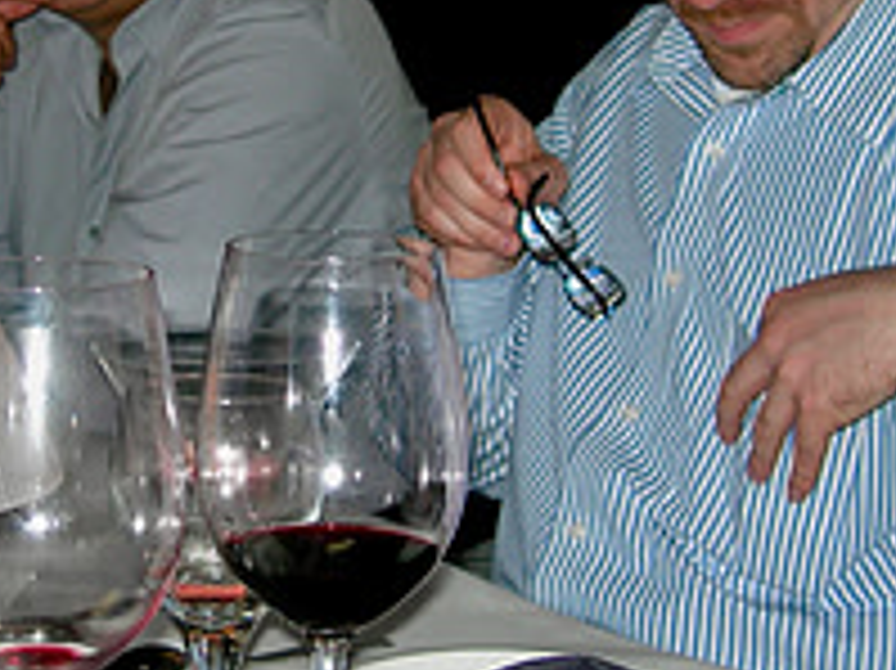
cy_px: 119
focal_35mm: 111
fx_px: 2871
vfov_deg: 13.3
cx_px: 225
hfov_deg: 17.6
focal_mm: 7.8
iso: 50
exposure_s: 1/60.1
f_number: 2.8
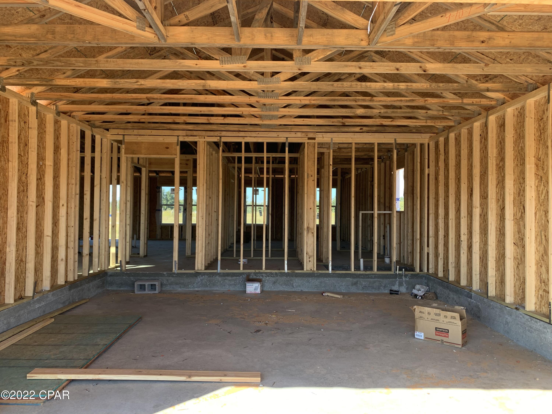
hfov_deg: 67.3
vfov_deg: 53.1
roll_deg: -0.6
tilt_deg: +1.1
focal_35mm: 26
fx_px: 415
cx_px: 276
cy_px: 207
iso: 25
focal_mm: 4.25
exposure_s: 1/156
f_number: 1.8
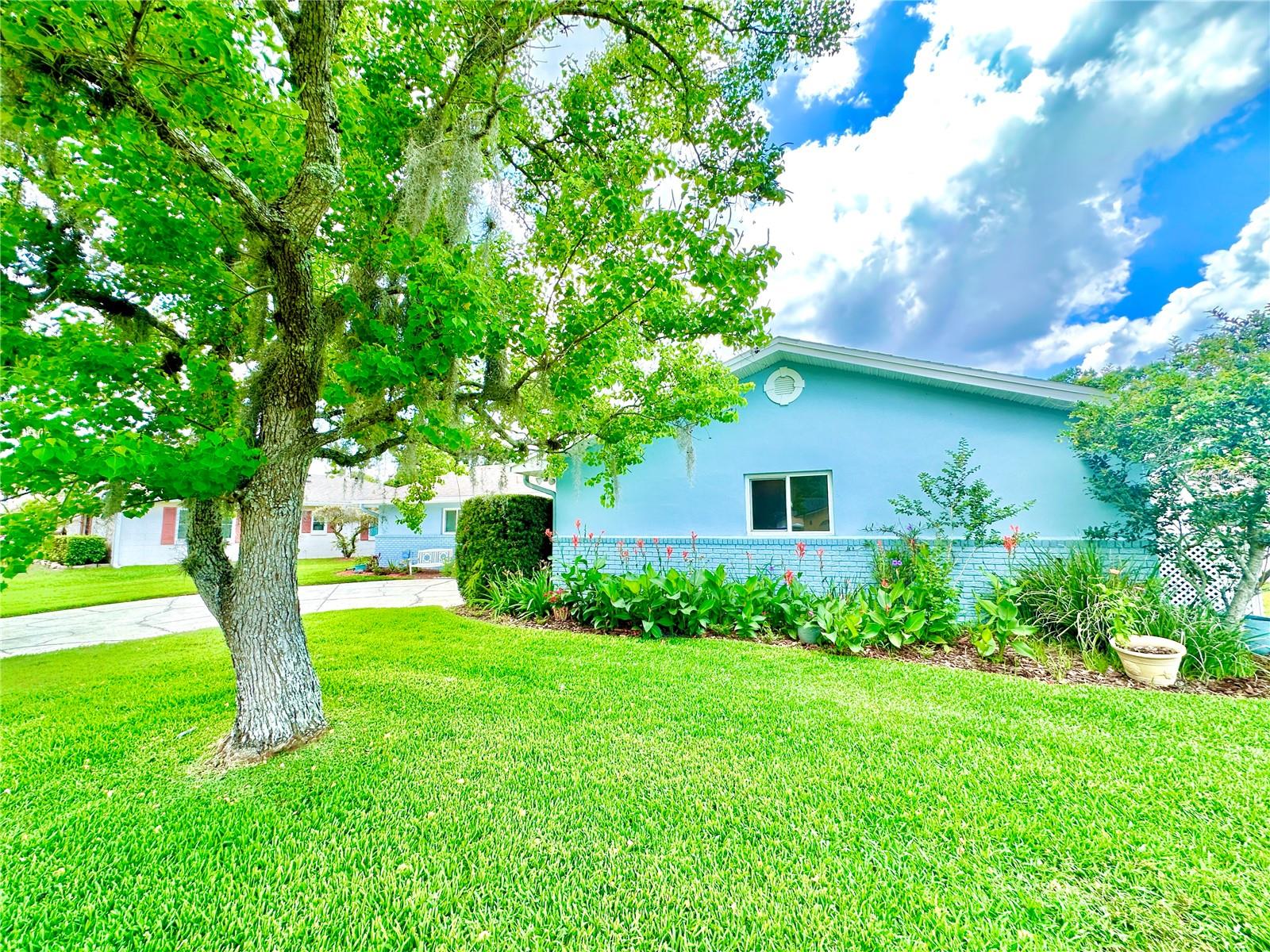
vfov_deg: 85.7
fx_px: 514
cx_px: 635
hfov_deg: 102.1
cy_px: 476
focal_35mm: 14
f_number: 2.2
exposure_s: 1/491
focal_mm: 2.22
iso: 40
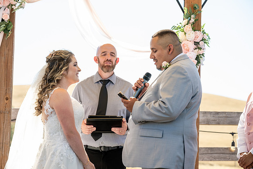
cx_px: 126
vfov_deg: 12.8
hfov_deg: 19.1
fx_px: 752
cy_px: 84
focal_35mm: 107
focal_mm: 107
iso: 250
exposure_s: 1/400
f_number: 5
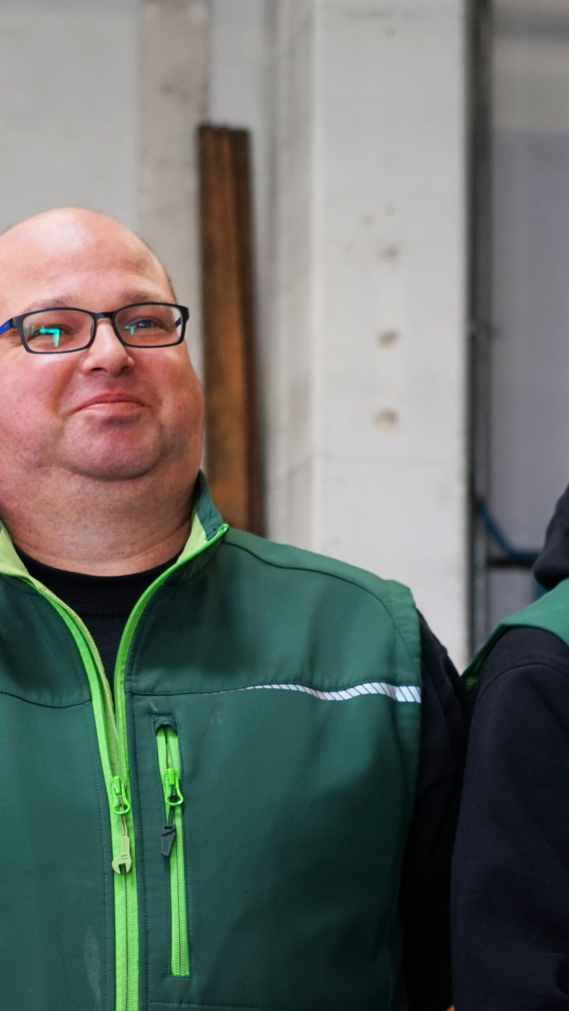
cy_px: 680
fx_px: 2494
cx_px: 179
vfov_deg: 22.8
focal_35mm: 93
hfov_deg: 13.0
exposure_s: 1/40
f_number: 4.5
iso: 320
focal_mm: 42
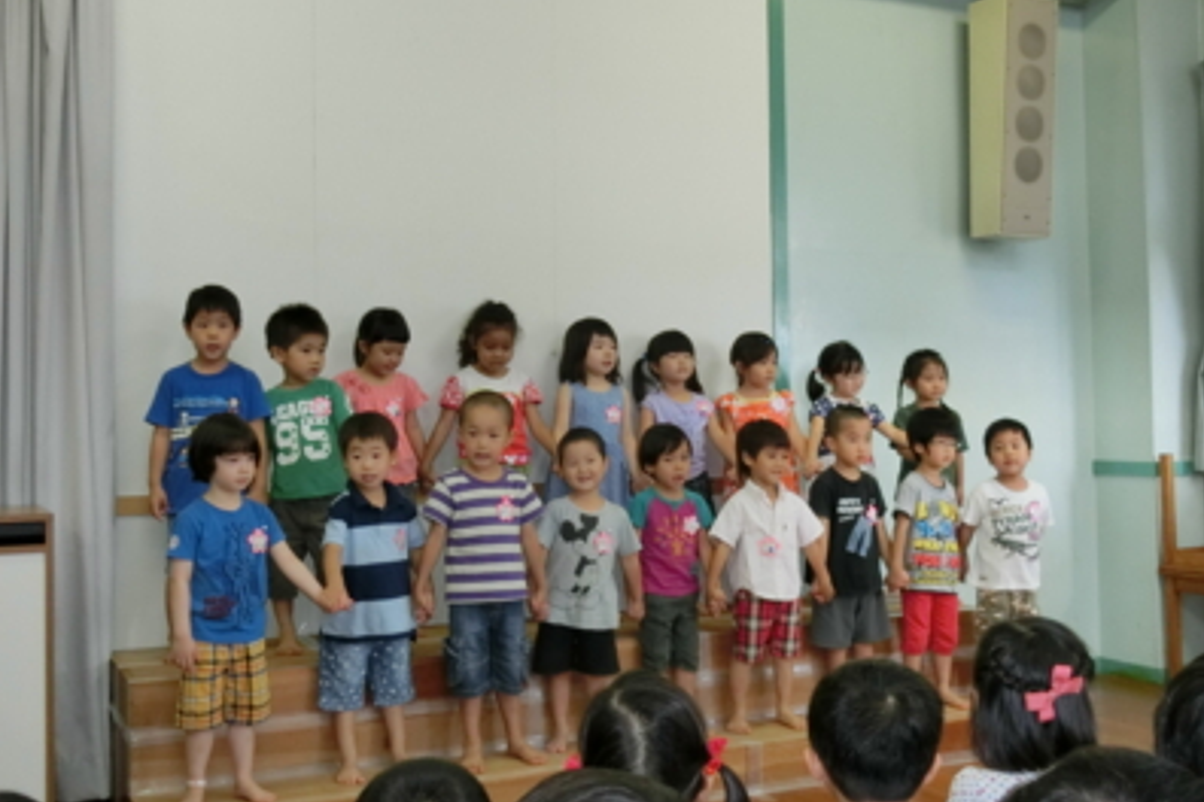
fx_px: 1371
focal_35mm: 41
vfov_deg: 32.6
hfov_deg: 47.4
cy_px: 352
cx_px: 599
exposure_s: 1/60
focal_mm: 6.9
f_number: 4.1
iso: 400
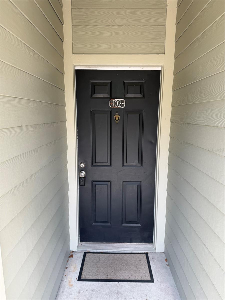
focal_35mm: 24
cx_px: 112
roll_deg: -0.1
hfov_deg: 56.8
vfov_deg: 71.6
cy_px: 150
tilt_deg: -10.2
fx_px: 208
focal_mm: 6.76
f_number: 1.78
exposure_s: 1/165
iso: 64
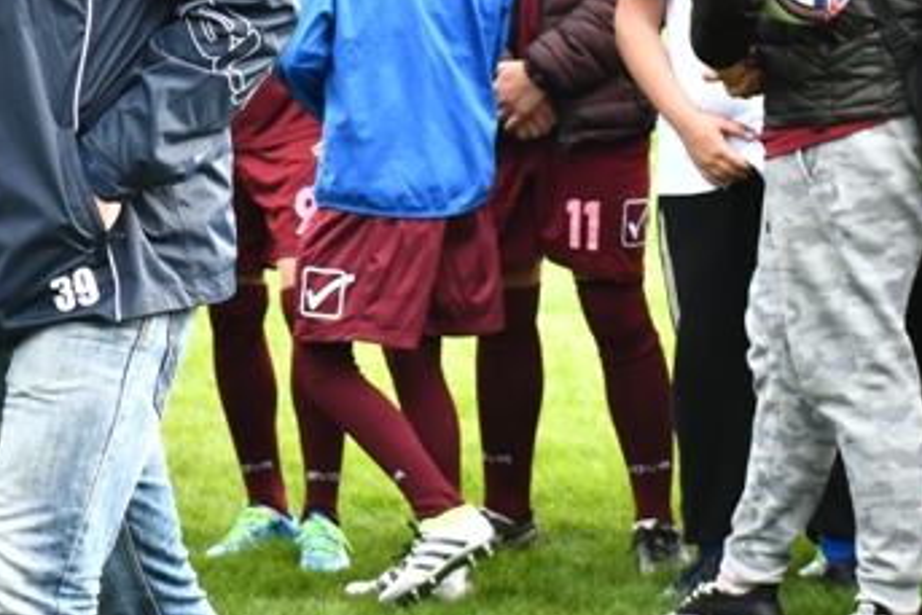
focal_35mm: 260
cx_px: -30
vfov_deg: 5.3
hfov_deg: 7.9
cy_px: 200
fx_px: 6661
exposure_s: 1/640
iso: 320
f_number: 3.2
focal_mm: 58
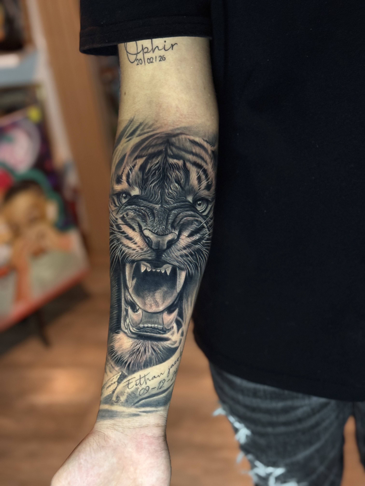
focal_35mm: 48
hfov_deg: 30.3
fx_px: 675
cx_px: 182
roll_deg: +7.9
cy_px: 243
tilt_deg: -27.6
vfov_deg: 39.7
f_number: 1.78
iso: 320
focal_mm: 6.76
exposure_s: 1/40
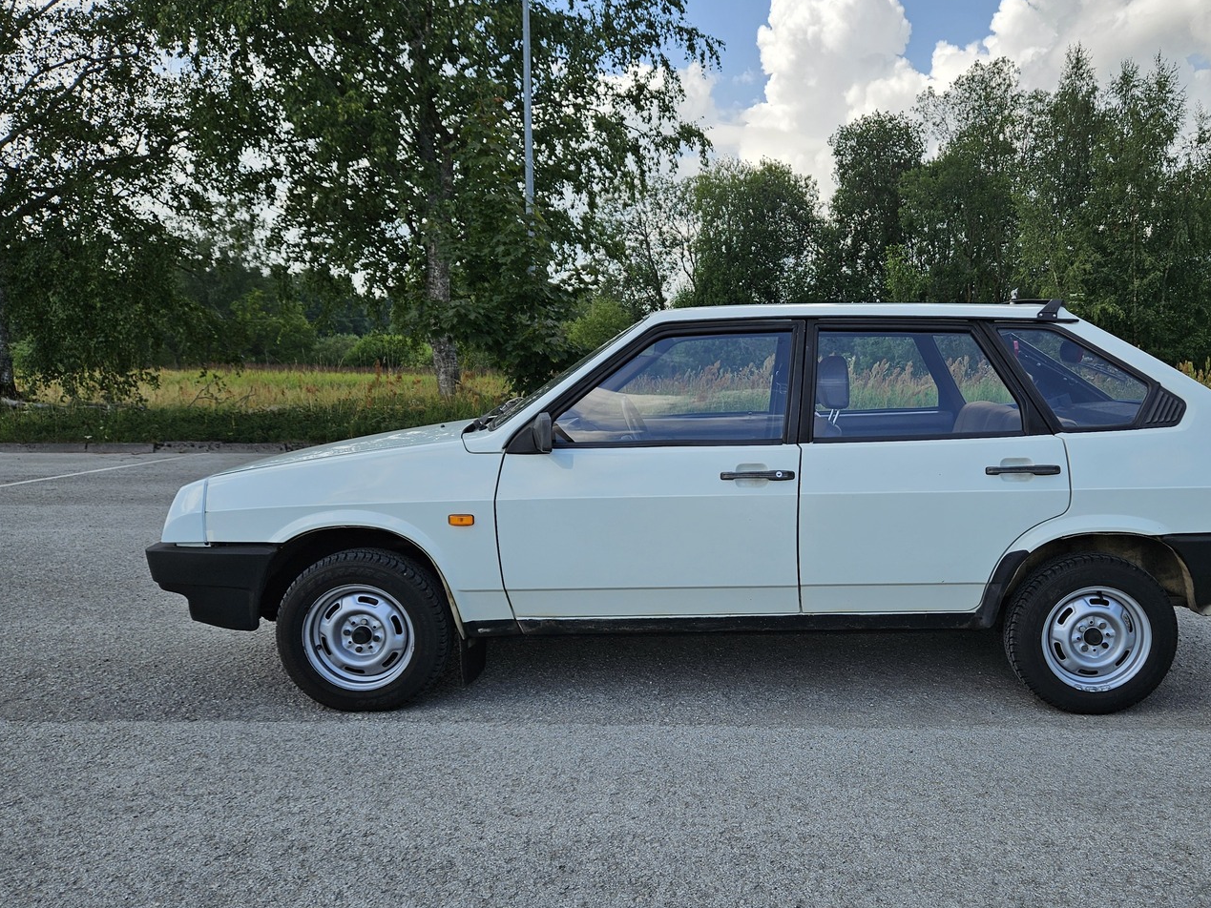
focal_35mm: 29
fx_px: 1015
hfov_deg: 61.0
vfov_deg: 48.1
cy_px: 508
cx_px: 745
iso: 25
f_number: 1.8
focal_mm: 5.4
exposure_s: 1/1293
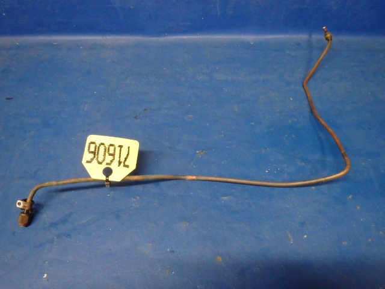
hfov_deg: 63.4
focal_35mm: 28
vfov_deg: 49.7
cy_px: 144
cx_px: 192
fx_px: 311
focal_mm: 5
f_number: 3.9
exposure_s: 1/30
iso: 800
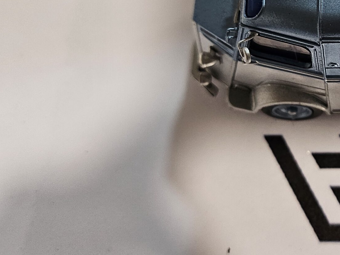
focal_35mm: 56
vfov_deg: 25.7
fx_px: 550
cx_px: 350
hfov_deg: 31.4
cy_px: 58
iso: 160
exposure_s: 1/100
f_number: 1.8
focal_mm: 5
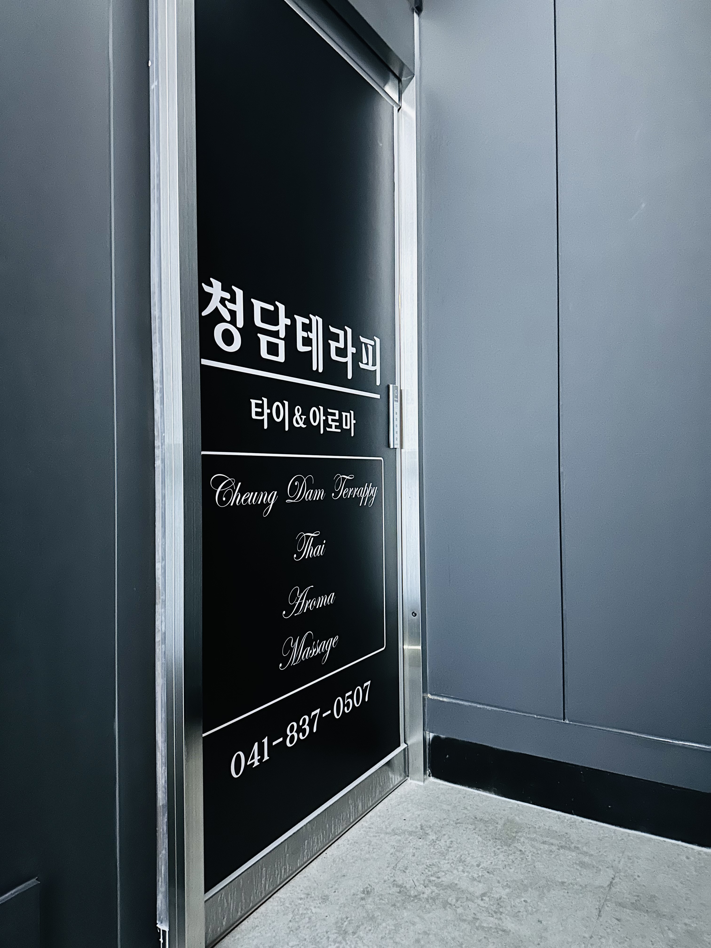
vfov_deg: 71.6
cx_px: 356
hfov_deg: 56.8
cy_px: 474
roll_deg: +0.5
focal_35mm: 24
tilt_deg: +0.2
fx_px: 657
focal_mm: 6.86
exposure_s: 1/15
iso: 2000
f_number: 1.78
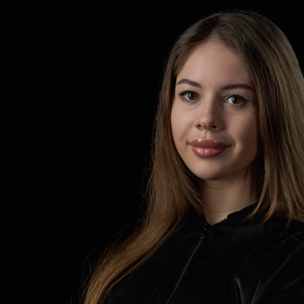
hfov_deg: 12.5
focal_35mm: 139
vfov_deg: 12.2
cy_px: 392
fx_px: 1381
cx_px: 201
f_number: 2.8
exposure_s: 1/200
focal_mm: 50
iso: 125
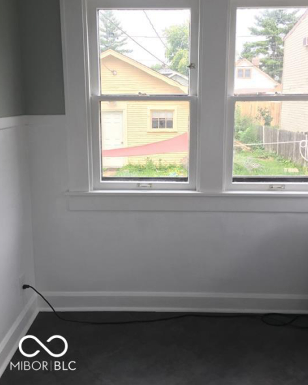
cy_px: 168
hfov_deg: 45.8
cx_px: 156
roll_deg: +0.8
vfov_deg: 55.5
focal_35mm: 32
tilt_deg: -10.3
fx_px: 365
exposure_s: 1/120
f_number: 2.2
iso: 50
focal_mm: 4.15
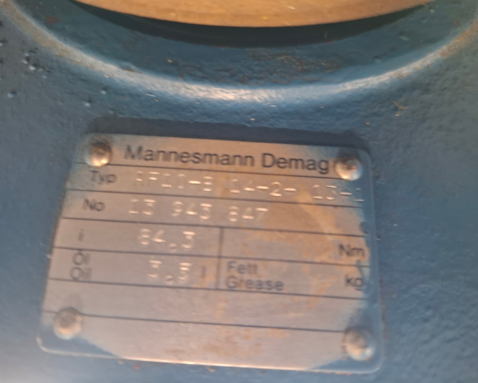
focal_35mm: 24
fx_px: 340
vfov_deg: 58.8
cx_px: 246
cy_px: 192
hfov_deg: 70.3
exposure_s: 1/25
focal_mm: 5.54
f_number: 1.8
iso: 500
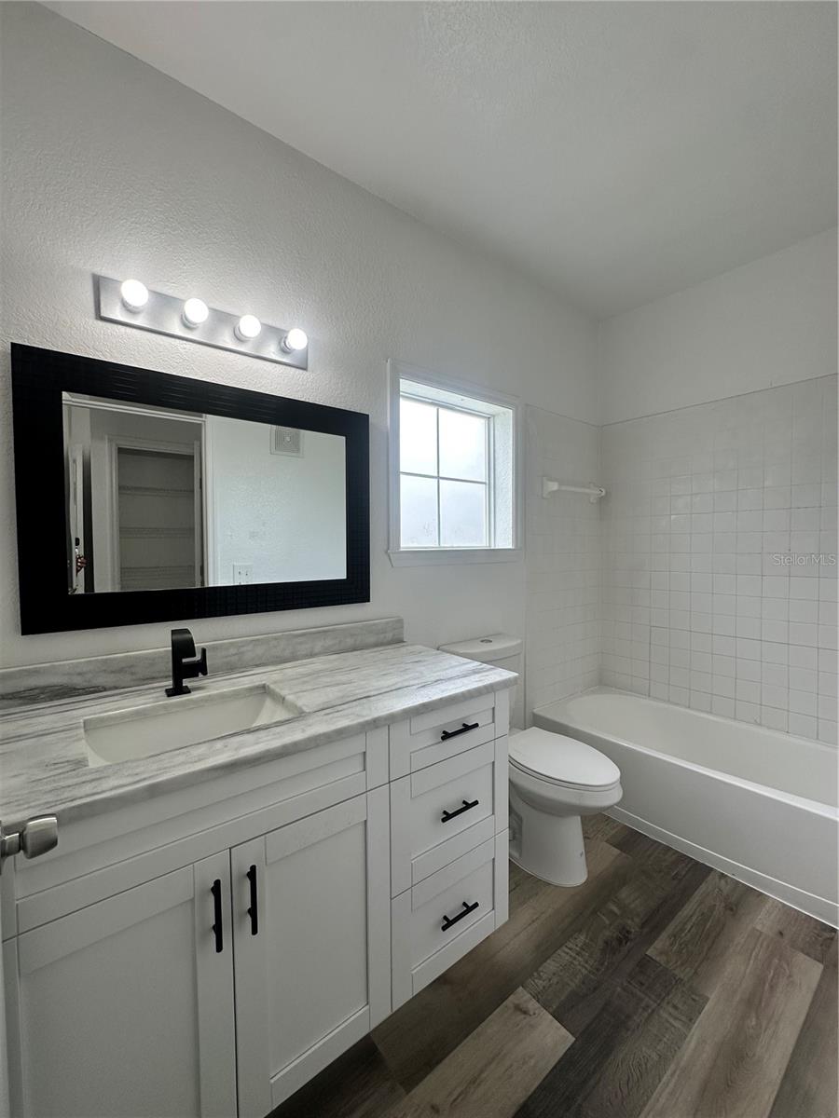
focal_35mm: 14
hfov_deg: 85.7
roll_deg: +0.6
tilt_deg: -0.8
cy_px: 559
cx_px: 420
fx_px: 452
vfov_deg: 102.1
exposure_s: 1/236
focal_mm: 2.22
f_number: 2.2
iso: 40
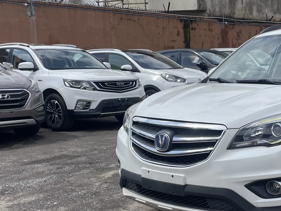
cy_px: 146
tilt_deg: -10.9
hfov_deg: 30.9
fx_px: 479
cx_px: 263
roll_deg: +0.6
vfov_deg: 24.7
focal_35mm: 59
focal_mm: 4.2
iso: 32
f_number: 1.6
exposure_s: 1/3610
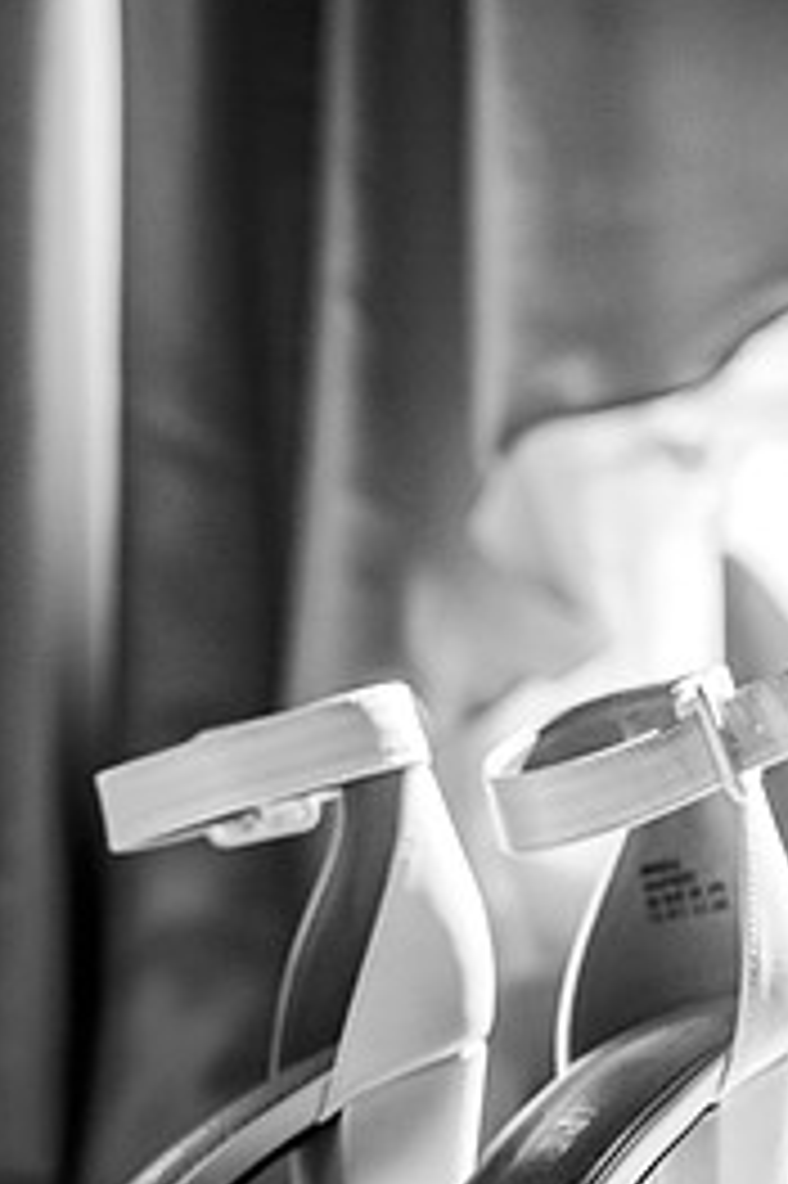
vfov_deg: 17.0
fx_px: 3945
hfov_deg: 11.4
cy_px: 914
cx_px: 185
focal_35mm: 120
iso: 800
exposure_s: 1/1000
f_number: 5
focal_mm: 70
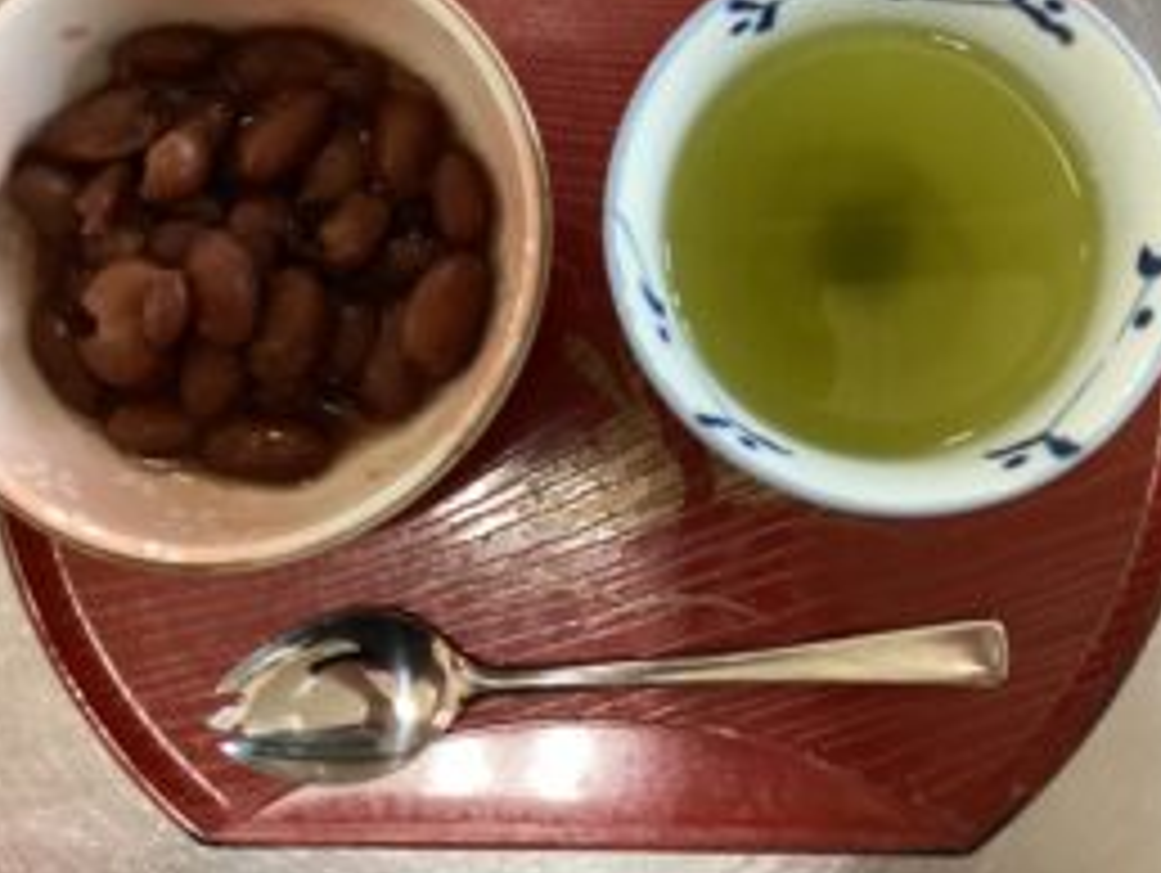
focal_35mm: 45
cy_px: 254
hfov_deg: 41.9
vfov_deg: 31.8
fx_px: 1511
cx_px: 664
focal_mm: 3.3
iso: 400
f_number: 2.4
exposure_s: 1/33
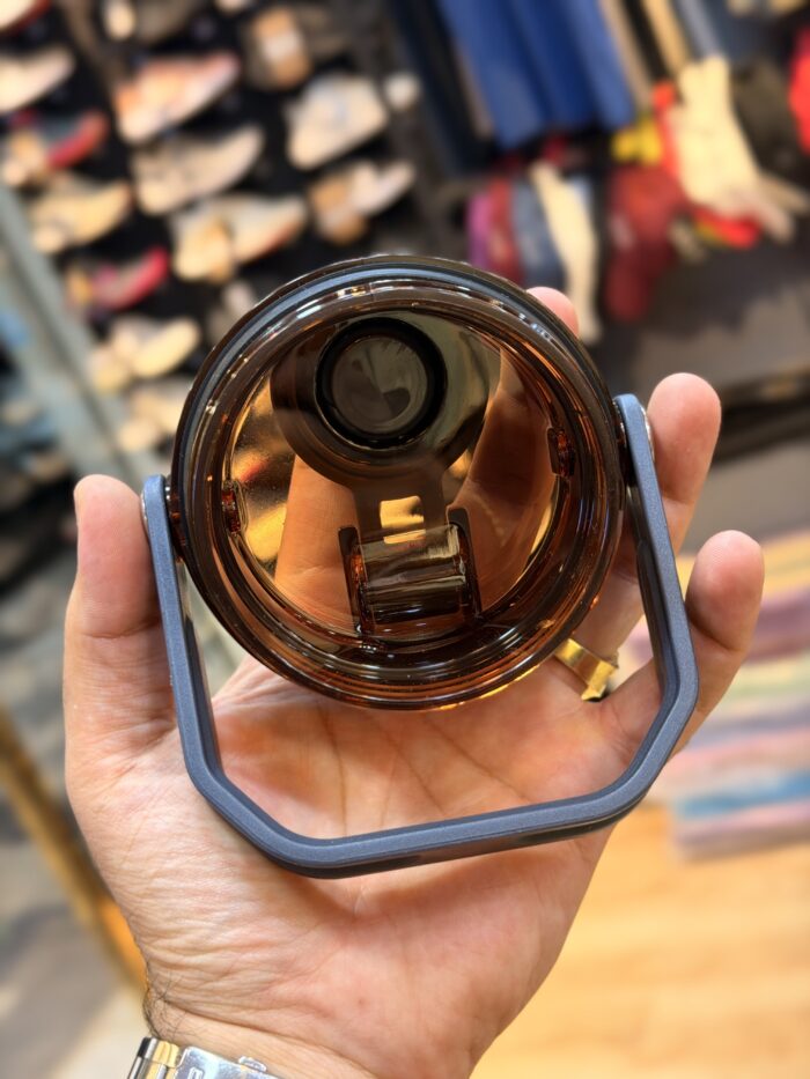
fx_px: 1497
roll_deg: +25.8
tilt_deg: -15.7
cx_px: 405
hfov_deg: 30.3
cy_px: 540
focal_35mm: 48
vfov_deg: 39.7
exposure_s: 1/50
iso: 80
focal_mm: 6.76
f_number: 1.78
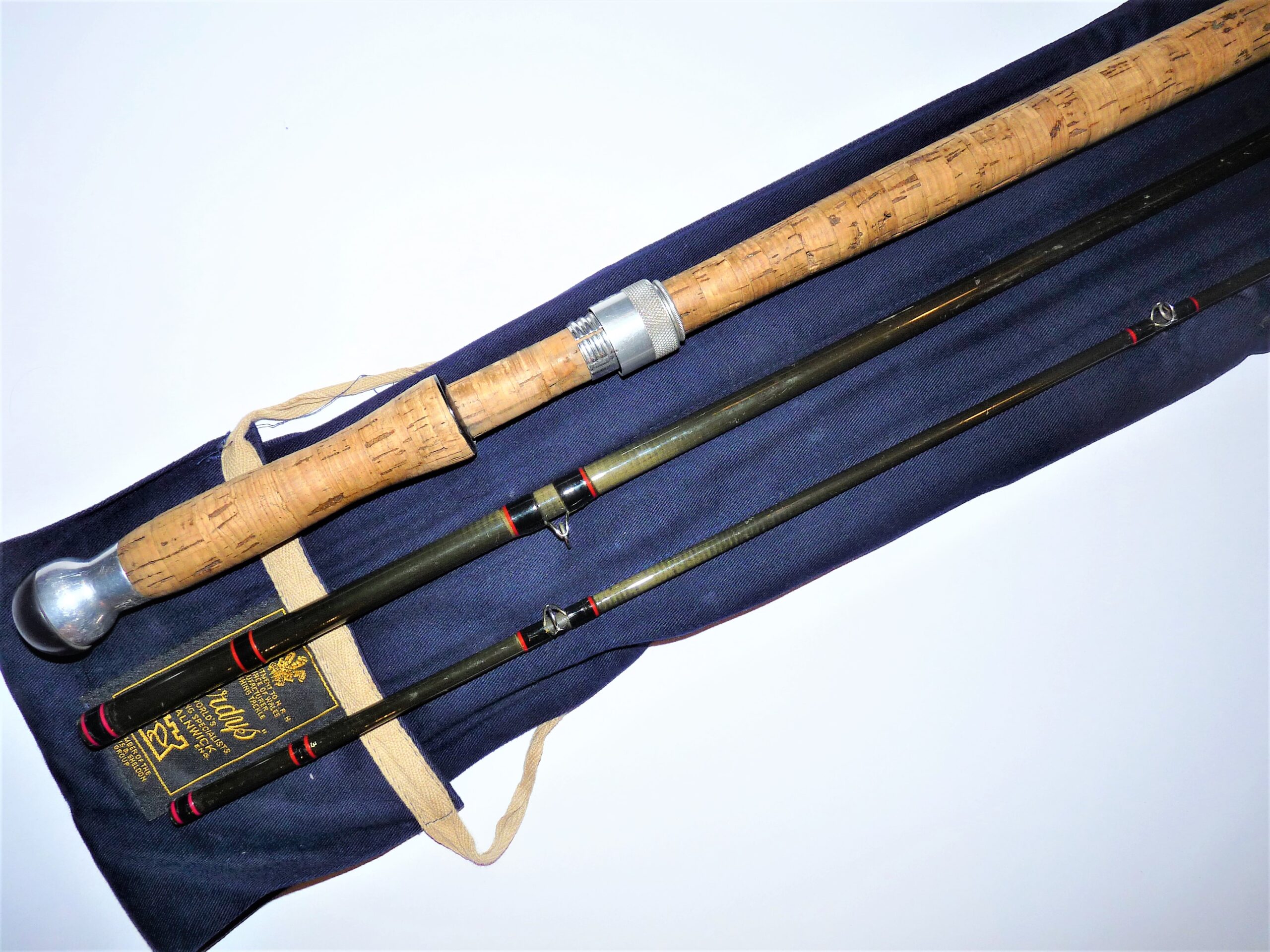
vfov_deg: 51.4
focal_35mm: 27
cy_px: 476
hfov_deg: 65.3
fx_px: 991
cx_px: 635
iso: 100
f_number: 2.8
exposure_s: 1/30
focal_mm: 4.8
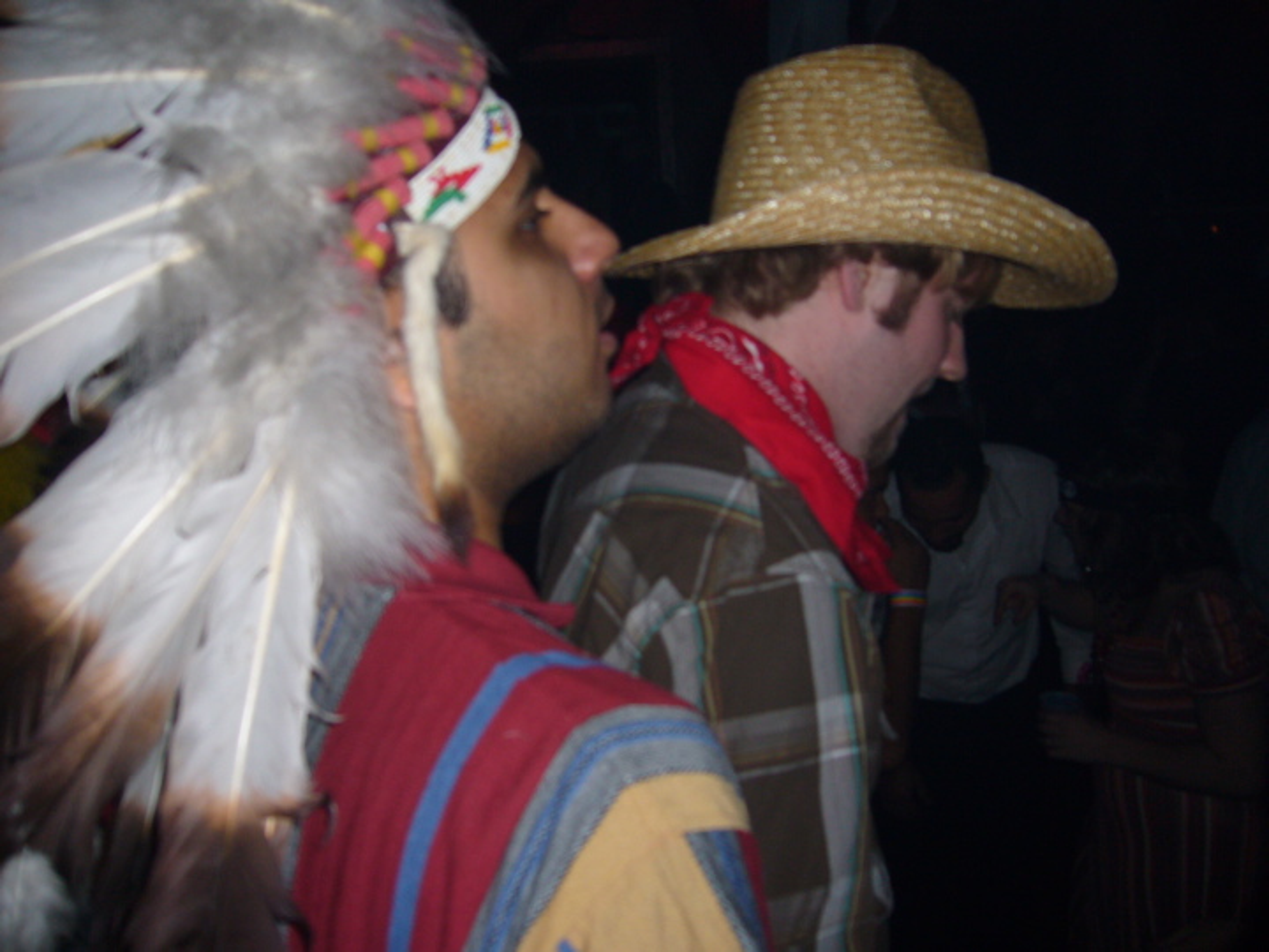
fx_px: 1283
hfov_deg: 52.6
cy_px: 476
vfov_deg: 40.7
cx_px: 634
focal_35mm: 35
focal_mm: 5.8
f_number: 2.8
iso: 100
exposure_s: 1/60
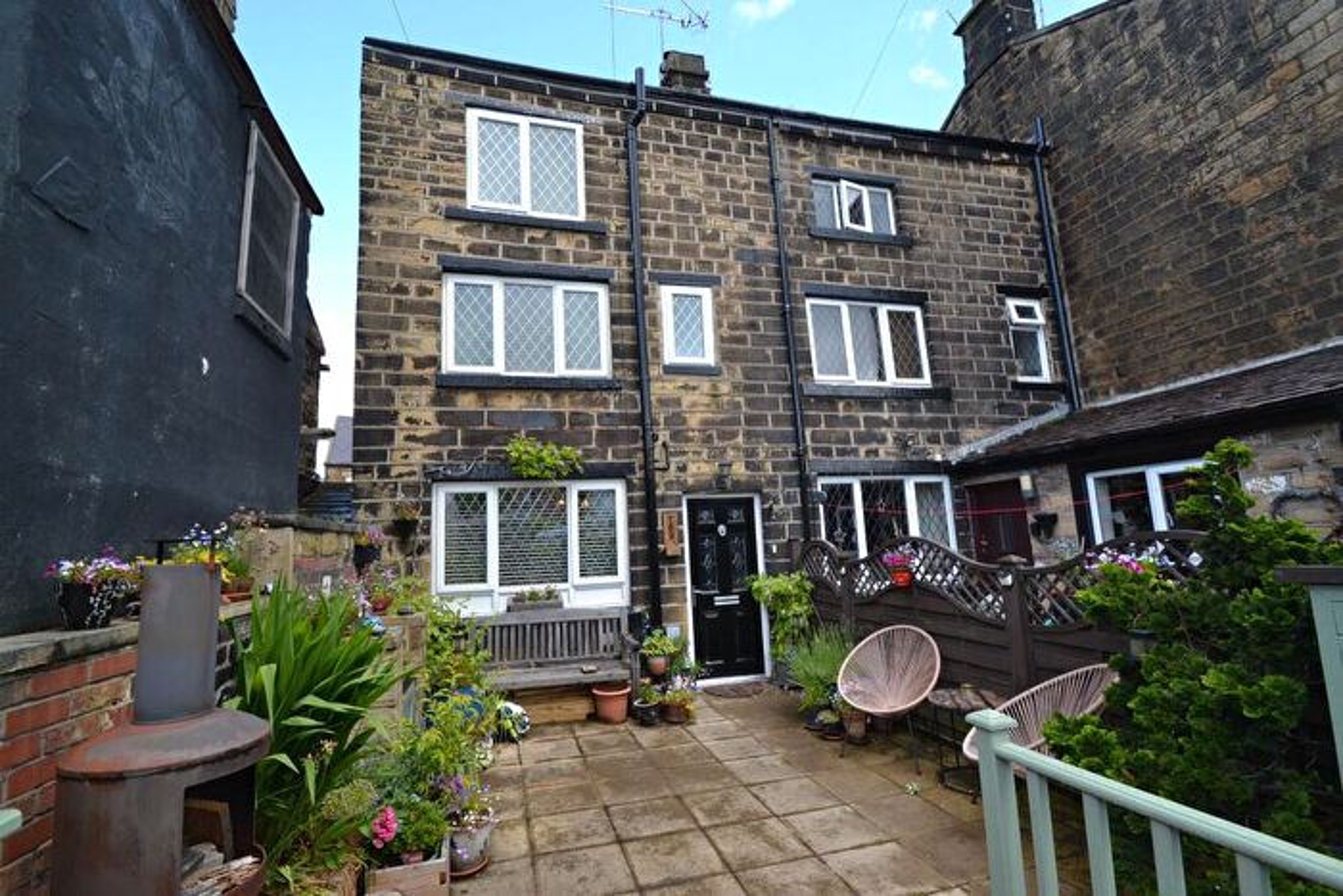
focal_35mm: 15
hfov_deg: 100.4
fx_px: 560
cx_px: 672
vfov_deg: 77.4
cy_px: 448
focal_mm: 10
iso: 140
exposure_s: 1/125
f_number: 5.6
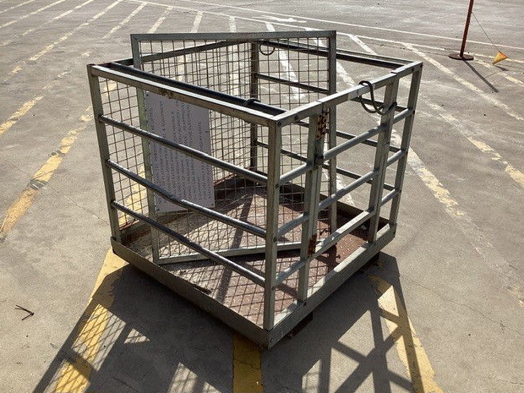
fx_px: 484
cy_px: 191
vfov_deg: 44.2
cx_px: 267
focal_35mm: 32
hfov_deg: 56.8
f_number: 2.4
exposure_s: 1/1942
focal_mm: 3.3
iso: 25
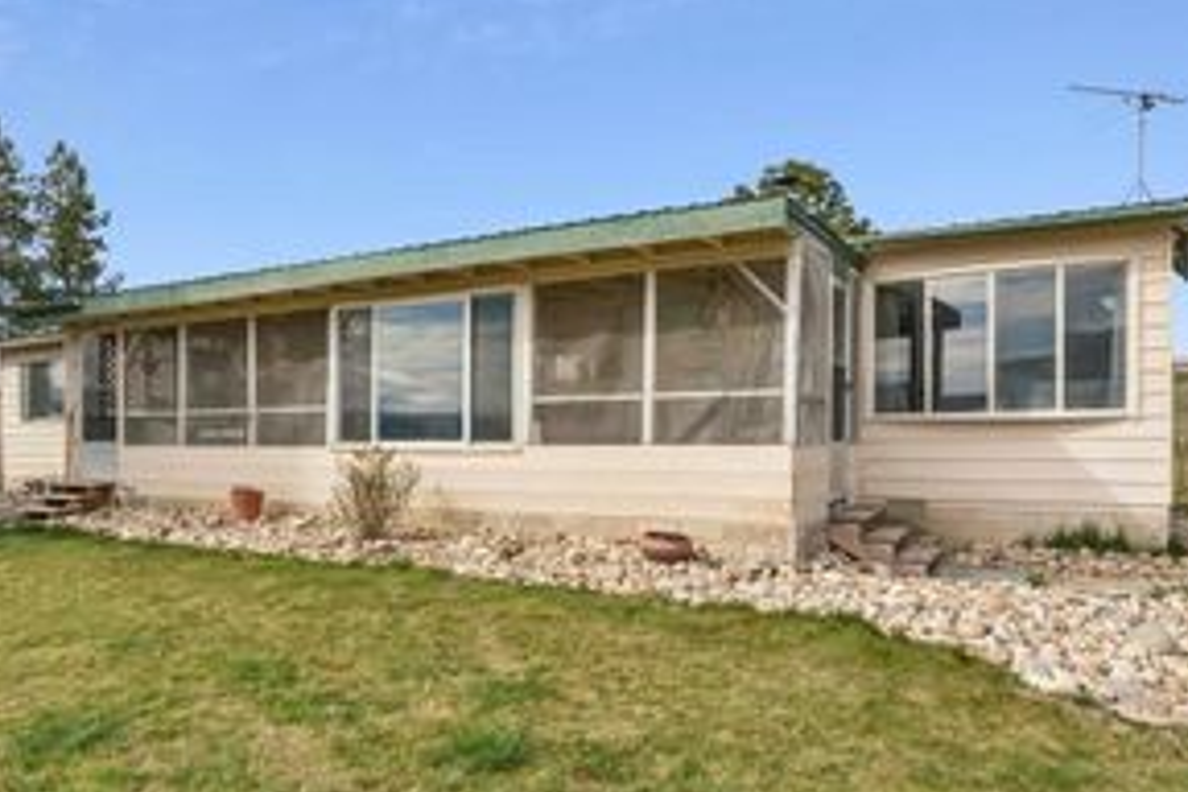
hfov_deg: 67.2
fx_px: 887
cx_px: 499
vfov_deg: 47.9
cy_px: 464
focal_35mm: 27
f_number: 13
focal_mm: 15.5
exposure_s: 1/400
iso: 400
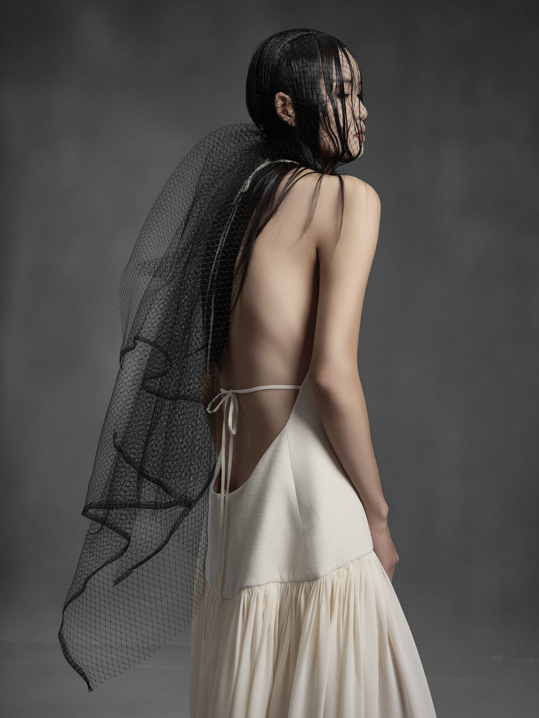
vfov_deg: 34.9
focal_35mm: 55
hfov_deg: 26.6
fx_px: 1142
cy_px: 359
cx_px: 270
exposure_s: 1/125
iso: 320
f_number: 7.1
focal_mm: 70
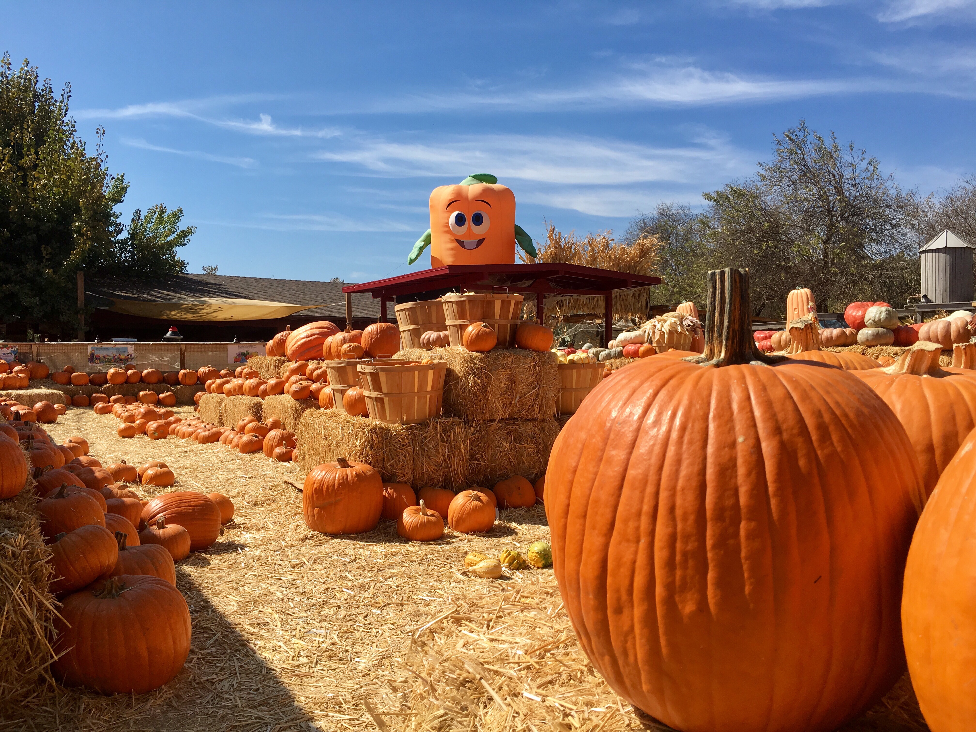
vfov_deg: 48.2
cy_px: 366
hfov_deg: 61.7
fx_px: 818
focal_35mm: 29
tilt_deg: +0.4
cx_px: 488
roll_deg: -1.6
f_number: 2.2
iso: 25
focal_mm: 4.15
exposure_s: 1/1637
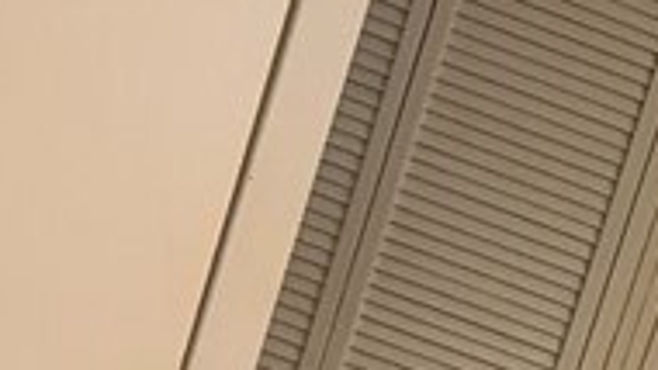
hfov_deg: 19.6
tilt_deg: -5.5
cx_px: 1171
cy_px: 429
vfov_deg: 14.3
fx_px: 1431
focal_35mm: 82
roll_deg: -19.9
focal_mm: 2.22
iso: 200
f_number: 2.2
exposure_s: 1/60
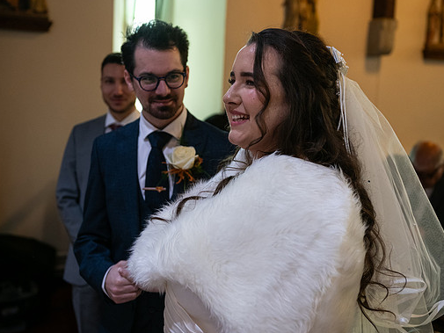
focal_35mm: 53
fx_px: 680
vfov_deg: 27.5
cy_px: 166
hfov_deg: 36.1
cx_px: 245
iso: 1600
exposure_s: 1/160
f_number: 3.5
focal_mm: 48
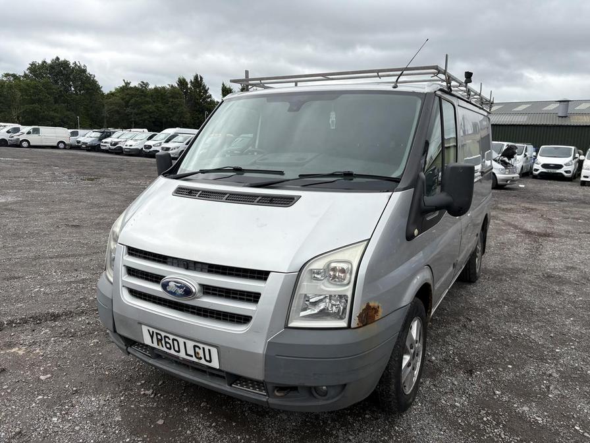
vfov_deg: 53.1
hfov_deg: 67.3
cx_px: 295
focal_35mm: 26
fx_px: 443
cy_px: 222
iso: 50
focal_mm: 5.96
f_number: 1.6
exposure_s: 1/2451
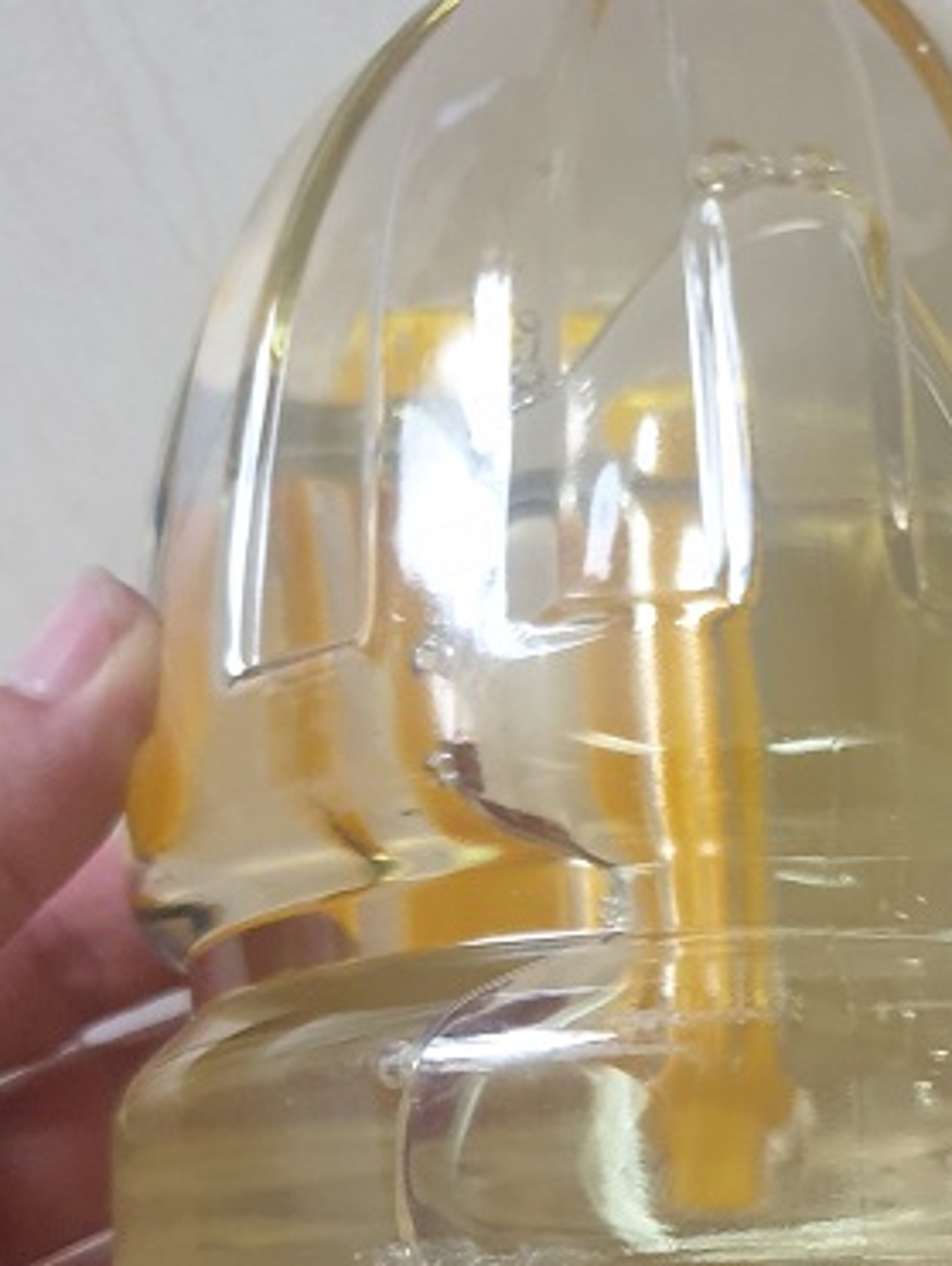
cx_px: 850
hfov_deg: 25.4
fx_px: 2050
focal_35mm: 56
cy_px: 1164
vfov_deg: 32.4
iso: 250
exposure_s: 1/26
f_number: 1.5
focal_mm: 4.3
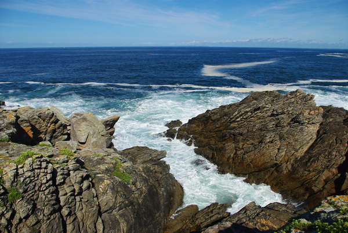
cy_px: 116
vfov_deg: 48.1
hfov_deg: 67.3
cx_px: 174
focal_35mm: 27
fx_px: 261
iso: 200
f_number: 11
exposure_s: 1/350
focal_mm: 18
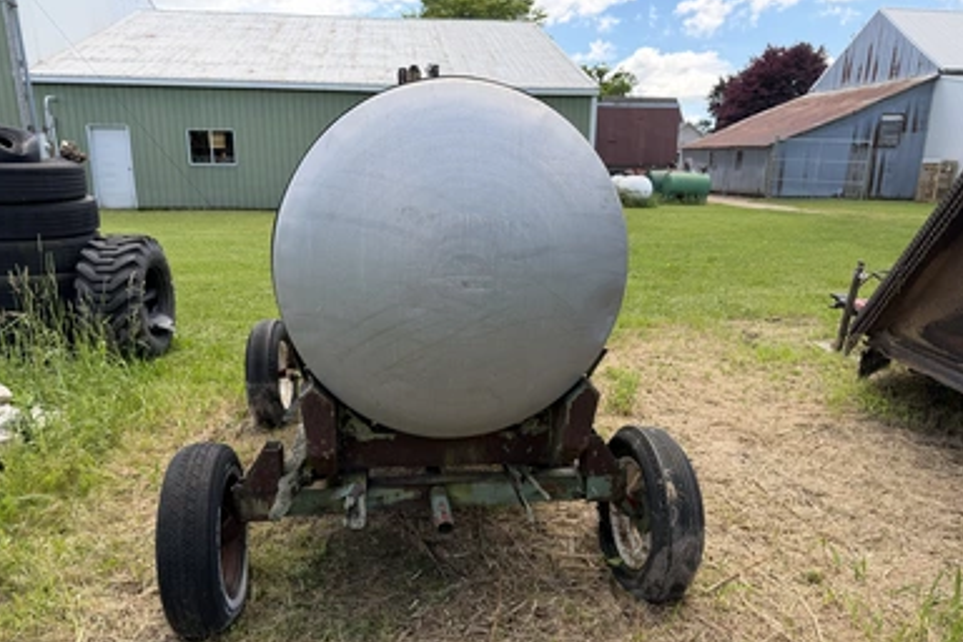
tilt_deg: -14.7
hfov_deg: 69.4
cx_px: 487
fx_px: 695
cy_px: 364
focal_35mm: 26
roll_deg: +1.4
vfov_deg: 49.4
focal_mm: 6.76
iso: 100
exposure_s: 1/1091
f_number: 1.78
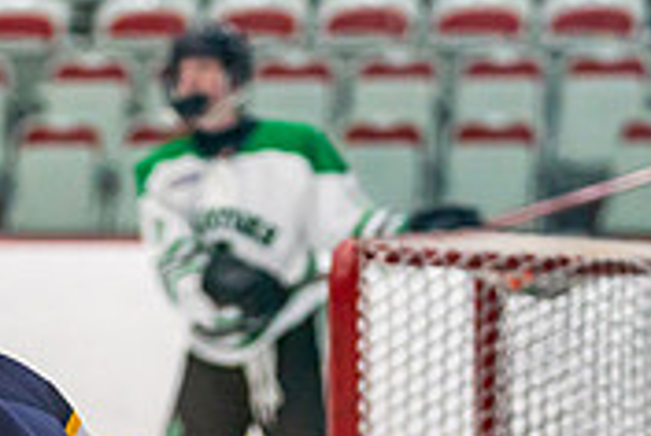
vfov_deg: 4.0
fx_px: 6141
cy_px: 671
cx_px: 55
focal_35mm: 339
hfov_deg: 6.1
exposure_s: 1/1250
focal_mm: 101
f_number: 2.8
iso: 3200
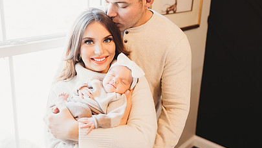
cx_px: 105
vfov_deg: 32.7
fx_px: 250
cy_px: 57
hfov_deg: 54.9
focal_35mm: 36
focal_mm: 24
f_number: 2
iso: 320
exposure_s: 1/200
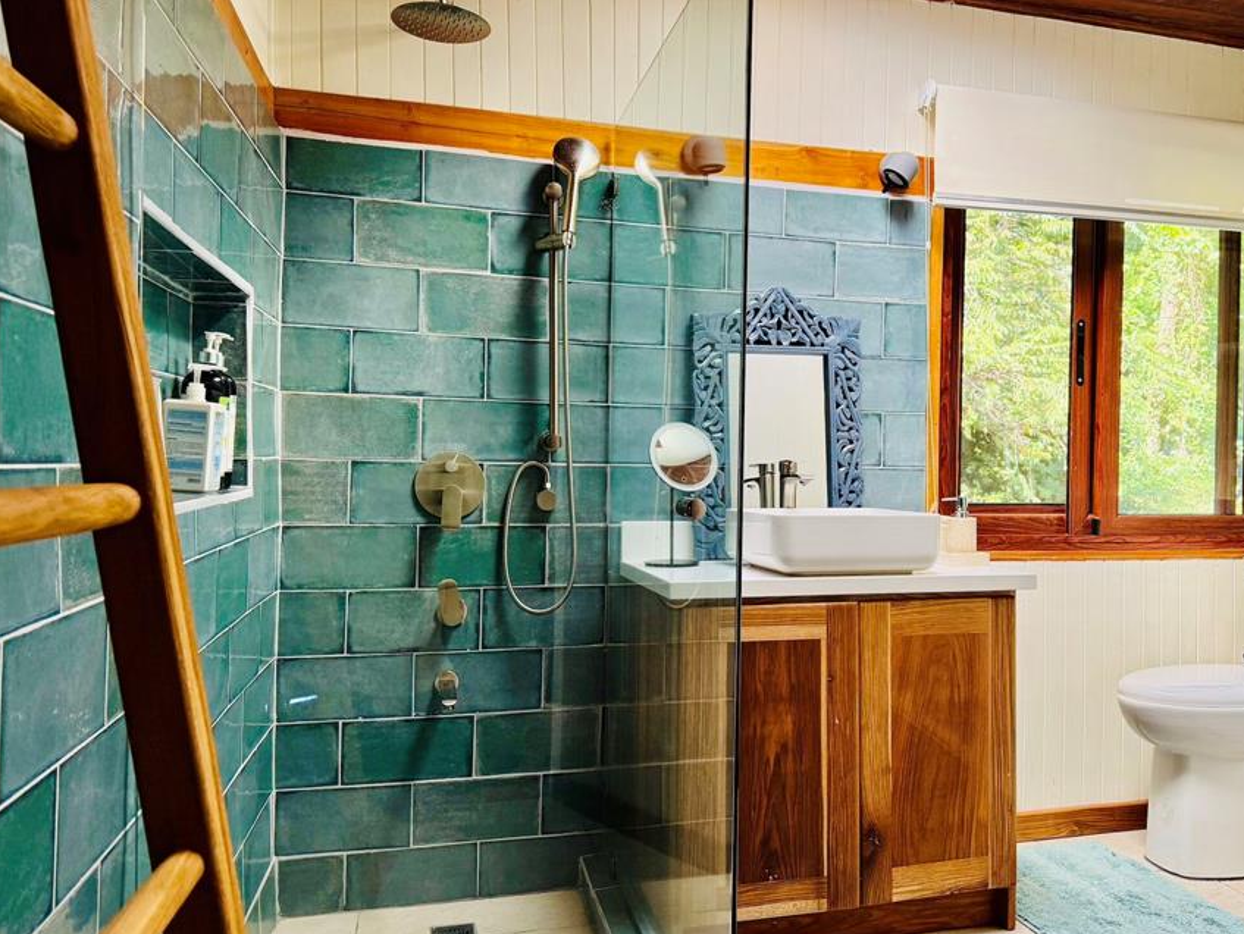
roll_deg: -0.3
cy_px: 468
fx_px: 1043
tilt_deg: -0.1
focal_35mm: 29
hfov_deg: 61.2
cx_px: 737
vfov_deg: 48.3
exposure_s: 1/130
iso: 125
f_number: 1.78
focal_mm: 6.76
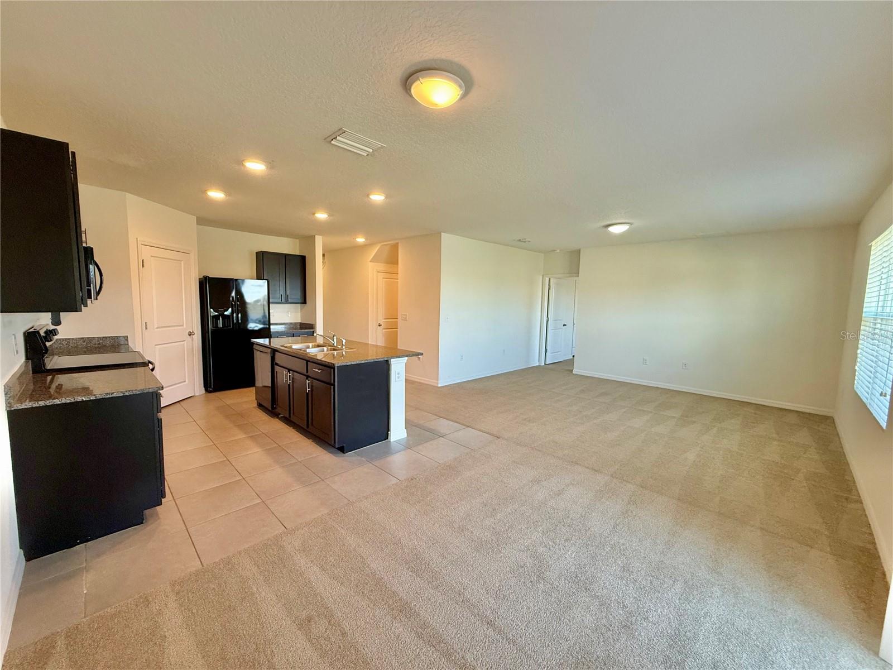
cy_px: 335
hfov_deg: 102.1
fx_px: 361
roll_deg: -1.2
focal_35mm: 14
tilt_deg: -4.9
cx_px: 446
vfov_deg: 85.7
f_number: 2.2
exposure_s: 1/120
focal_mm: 2.22
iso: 250
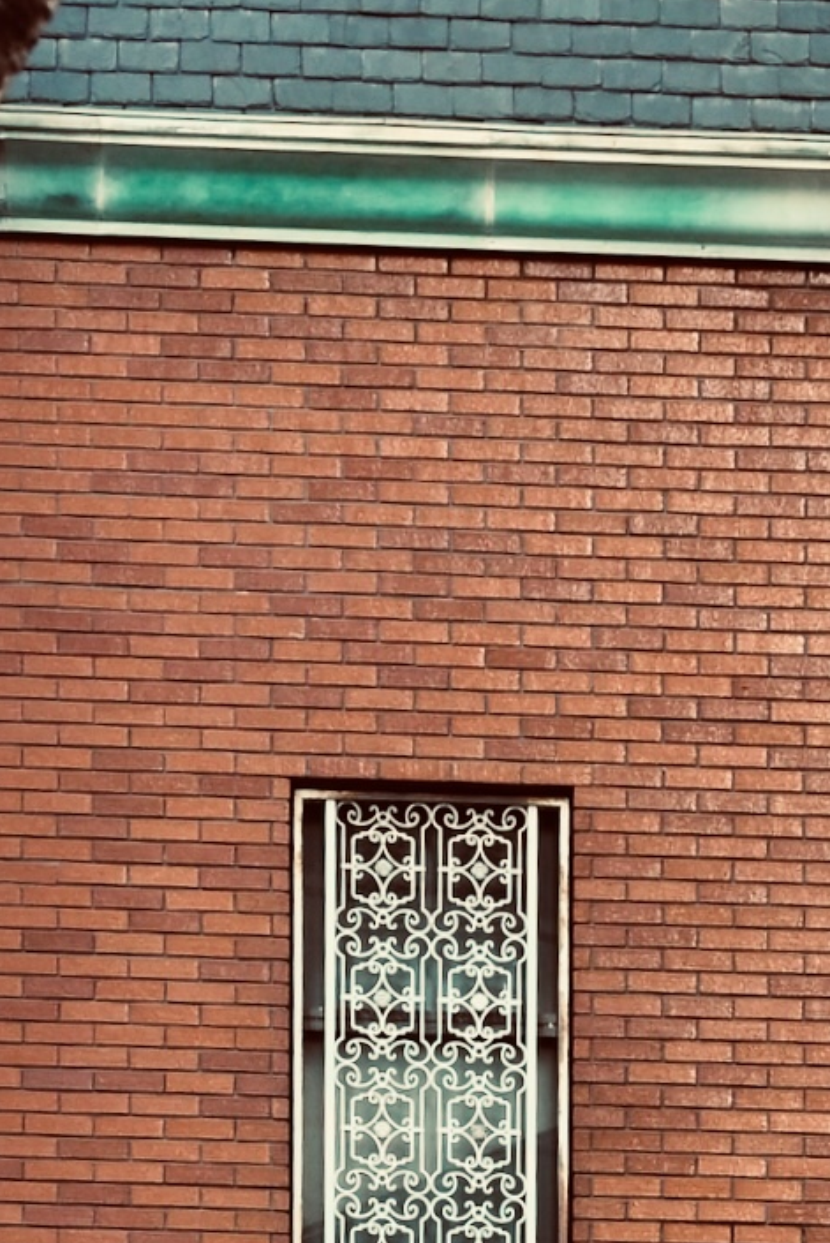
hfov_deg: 11.7
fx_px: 4009
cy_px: 1141
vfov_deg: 17.4
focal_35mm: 116
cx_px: 800
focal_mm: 40
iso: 900
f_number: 16
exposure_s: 1/50
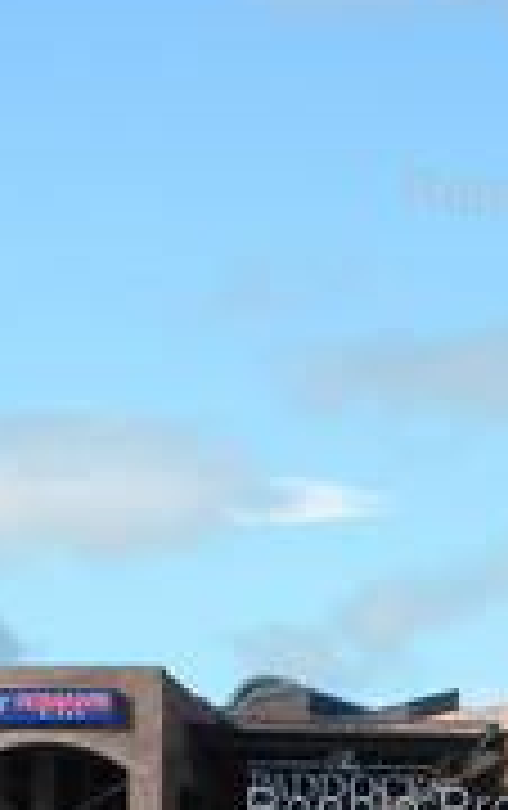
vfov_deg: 8.5
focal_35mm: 244
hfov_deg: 5.4
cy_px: 776
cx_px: 243
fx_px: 5388
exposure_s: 1/600
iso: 80
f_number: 4.5
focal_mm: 15.1
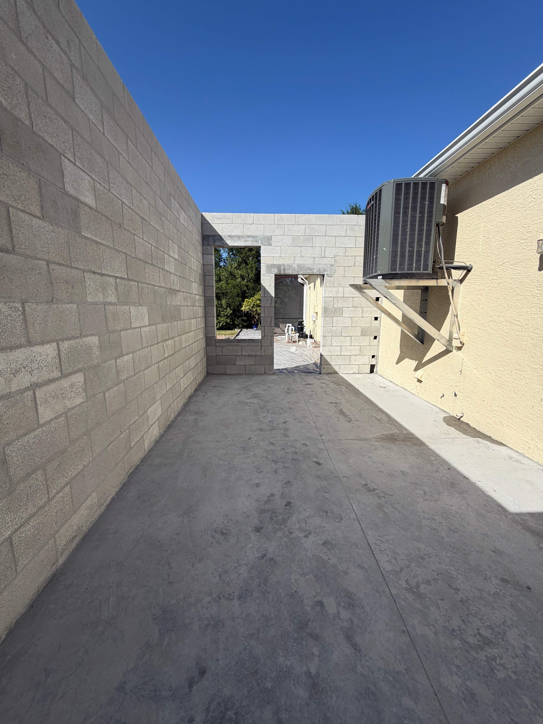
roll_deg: -1.6
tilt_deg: -10.2
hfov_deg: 85.7
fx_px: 293
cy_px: 362
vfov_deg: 102.1
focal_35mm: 14
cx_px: 272
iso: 20
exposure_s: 1/928
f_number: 2.2
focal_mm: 2.22
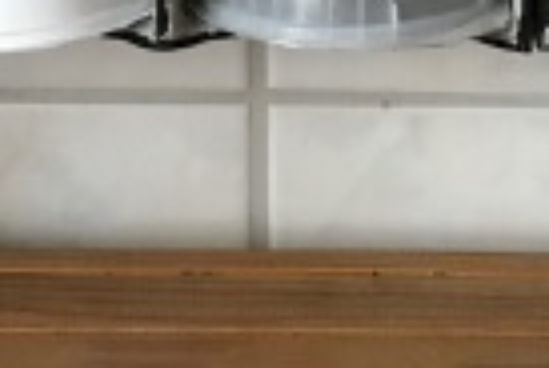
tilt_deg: -12.6
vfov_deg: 11.7
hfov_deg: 18.0
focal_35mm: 113
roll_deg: +0.4
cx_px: 351
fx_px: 1727
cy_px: -172
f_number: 1.8
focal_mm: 3.99
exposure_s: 1/17
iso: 100
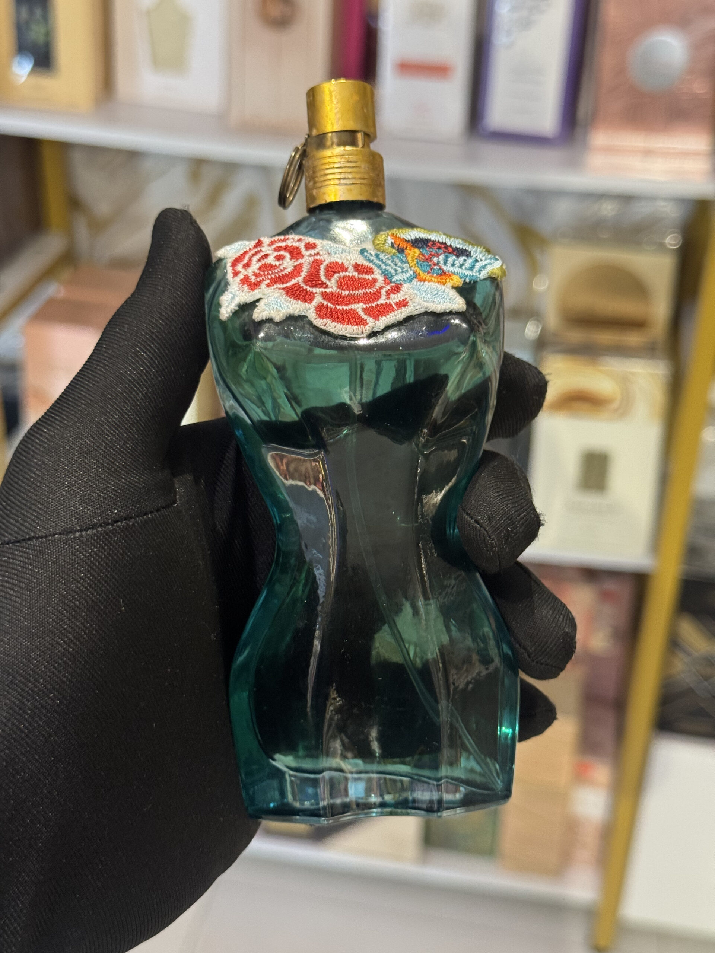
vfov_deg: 39.7
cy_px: 476
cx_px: 358
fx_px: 1322
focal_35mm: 48
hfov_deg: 30.3
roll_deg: -3.1
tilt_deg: -29.9
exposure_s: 1/33
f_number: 1.78
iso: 320
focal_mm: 6.76
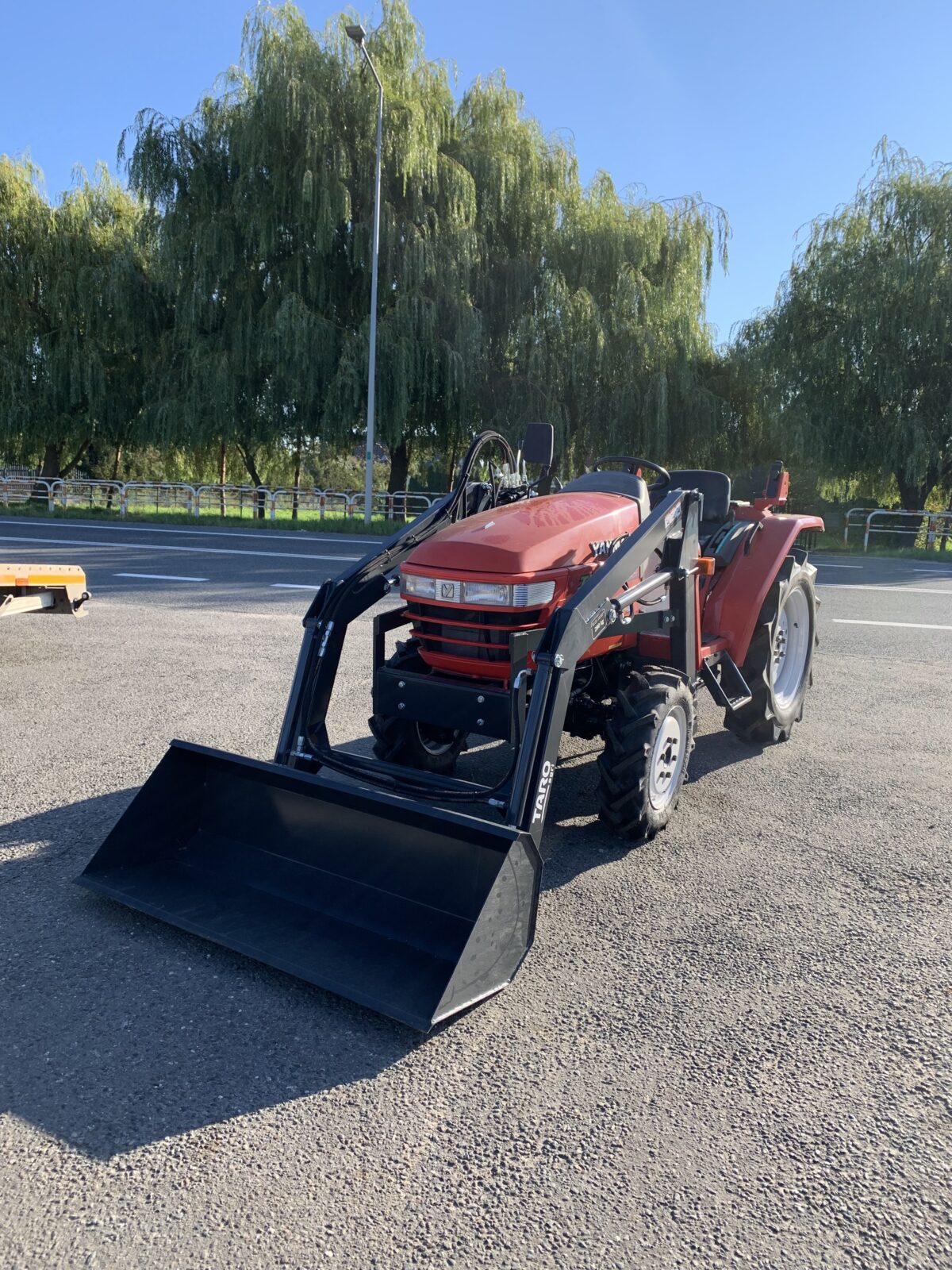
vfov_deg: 67.3
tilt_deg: -7.0
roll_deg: -1.0
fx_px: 953
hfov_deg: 53.1
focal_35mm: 26
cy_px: 635
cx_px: 476
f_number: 1.8
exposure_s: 1/716
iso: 25
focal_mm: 4.25
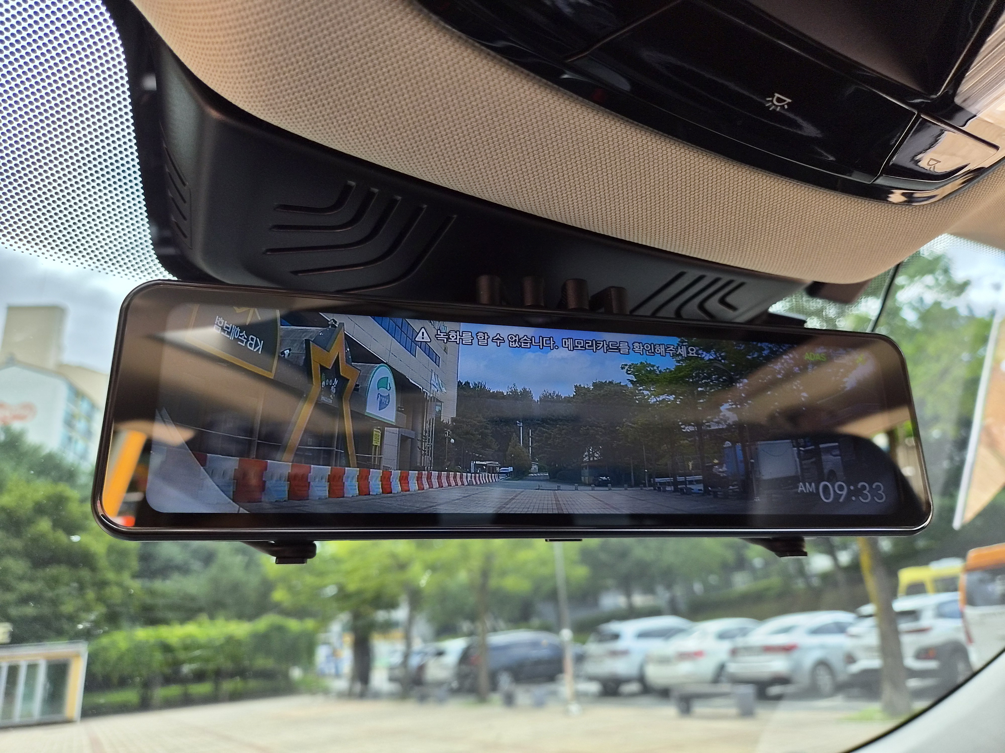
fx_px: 668
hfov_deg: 73.9
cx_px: 502
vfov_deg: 58.9
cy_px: 376
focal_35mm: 23
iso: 40
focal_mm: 5.4
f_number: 1.8
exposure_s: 1/250
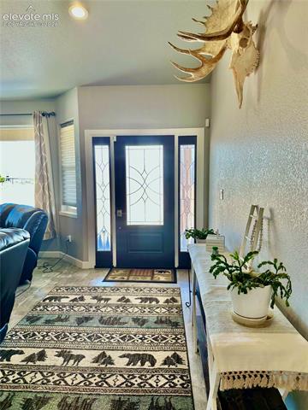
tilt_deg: -5.0
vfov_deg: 71.6
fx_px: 285
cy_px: 205
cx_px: 154
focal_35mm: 24
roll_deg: +0.7
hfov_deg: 56.8
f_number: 1.78
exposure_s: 1/120
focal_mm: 6.86
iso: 64
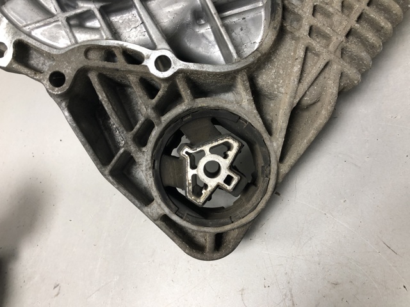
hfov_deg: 63.4
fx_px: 332
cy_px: 154
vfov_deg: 49.7
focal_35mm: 28
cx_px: 205
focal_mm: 4
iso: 40
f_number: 1.8
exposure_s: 1/20
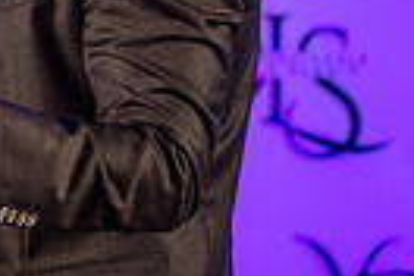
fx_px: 11545
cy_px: 23
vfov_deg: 1.4
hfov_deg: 2.1
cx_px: 0
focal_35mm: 1004
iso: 1600
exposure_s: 1/320
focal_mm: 200
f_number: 2.8
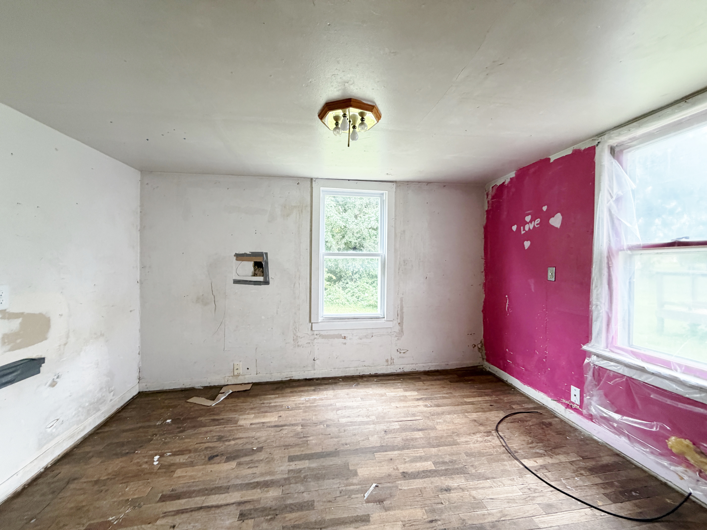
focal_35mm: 14
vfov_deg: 85.7
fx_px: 286
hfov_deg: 102.1
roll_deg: -1.4
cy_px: 265
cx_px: 354
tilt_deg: -0.3
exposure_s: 1/95
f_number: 2.2
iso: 320
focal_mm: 2.22
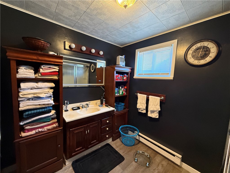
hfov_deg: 102.1
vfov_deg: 85.7
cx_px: 115
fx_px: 93
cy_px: 86
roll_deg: -2.5
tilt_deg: -4.3
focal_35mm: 14
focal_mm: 2.22
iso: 400
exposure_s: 1/60
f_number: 2.2
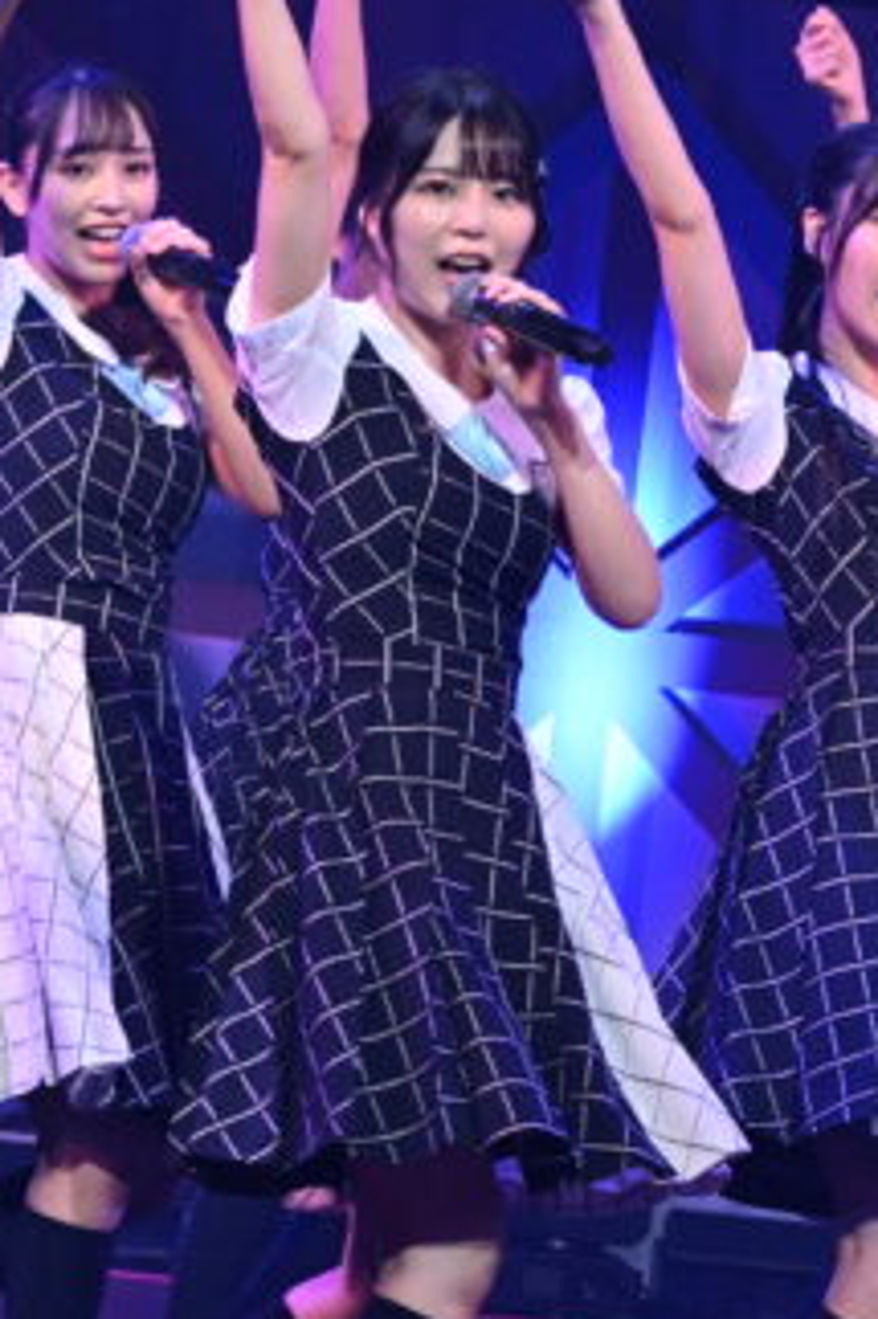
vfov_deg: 5.5
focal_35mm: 372
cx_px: 1339
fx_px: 13623
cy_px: 645
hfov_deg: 3.7
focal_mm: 100
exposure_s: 1/400
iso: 3200
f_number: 5.6
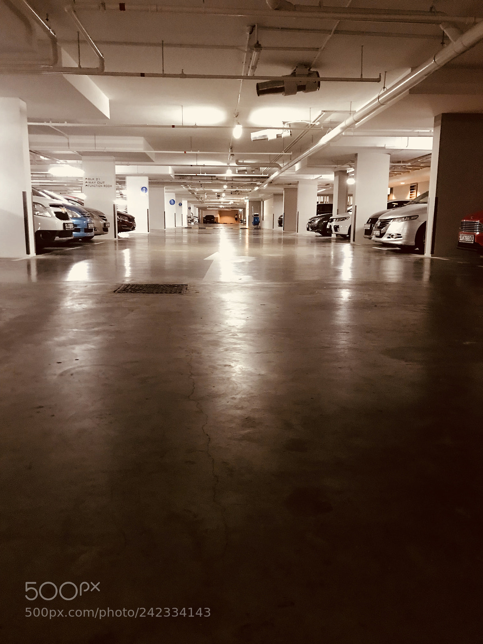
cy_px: 322
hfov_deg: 49.7
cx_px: 242
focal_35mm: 28
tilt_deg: -11.2
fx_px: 521
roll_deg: +0.7
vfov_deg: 63.4
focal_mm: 3.99
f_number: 1.8
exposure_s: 1/7
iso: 80
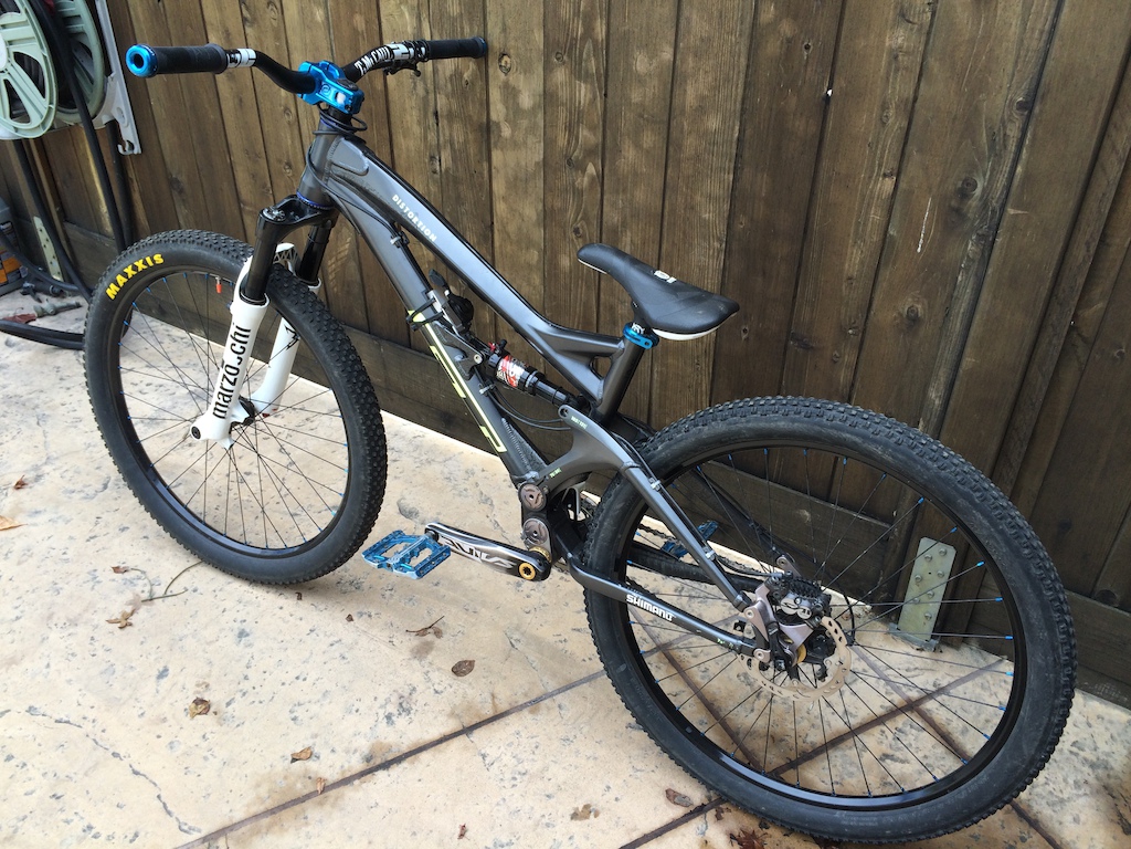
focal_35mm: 29
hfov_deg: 61.7
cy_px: 424
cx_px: 566
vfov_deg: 48.2
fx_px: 948
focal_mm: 4.15
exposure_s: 1/214
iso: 32
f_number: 2.2
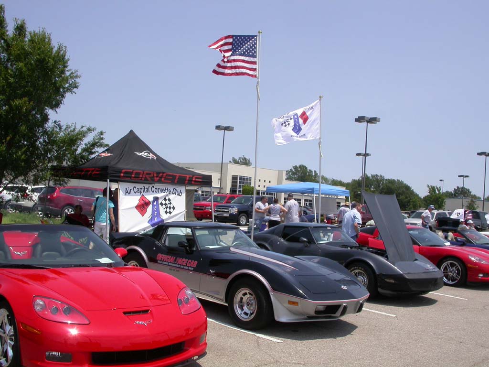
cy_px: 184
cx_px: 244
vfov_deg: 37.7
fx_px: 537
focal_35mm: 38
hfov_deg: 49.0
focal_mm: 7.85
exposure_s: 1/383
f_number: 7.5
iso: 100
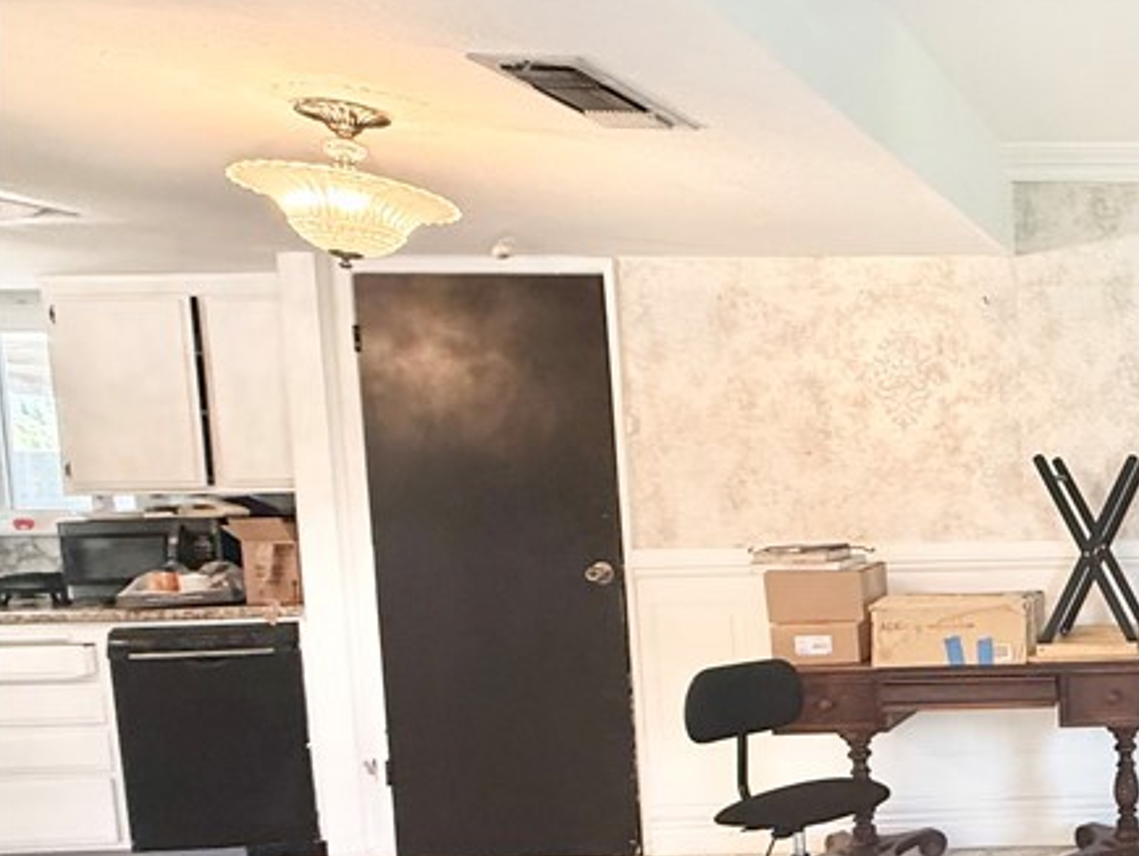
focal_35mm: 33
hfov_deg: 40.6
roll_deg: +0.6
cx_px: 1336
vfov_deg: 42.4
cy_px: 572
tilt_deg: -5.2
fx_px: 1086
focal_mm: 2.22
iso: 320
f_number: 2.2
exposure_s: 1/60
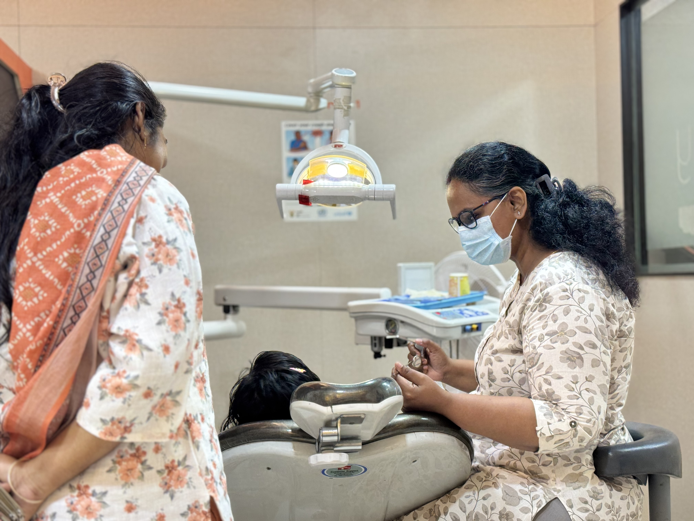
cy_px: 260
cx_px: 347
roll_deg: +1.4
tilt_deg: +1.5
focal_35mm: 48
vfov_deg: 30.3
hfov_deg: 39.7
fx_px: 962
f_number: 1.78
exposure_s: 1/50
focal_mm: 6.76
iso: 100
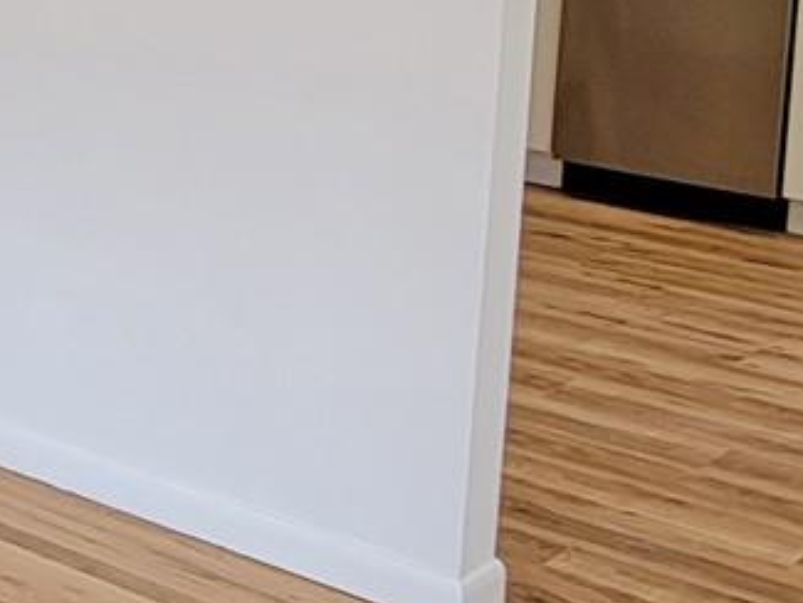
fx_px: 1903
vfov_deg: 17.3
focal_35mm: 82
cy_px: -86
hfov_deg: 20.3
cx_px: -418
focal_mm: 2.2
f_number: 2.2
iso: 64
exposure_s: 1/60
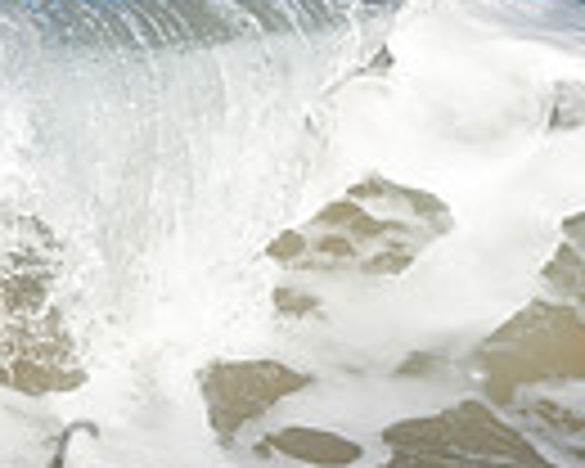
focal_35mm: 3148
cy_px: 452
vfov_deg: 0.5
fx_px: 54504
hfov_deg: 0.6
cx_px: 32
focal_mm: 500
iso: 160
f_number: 5.6
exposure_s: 1/1000
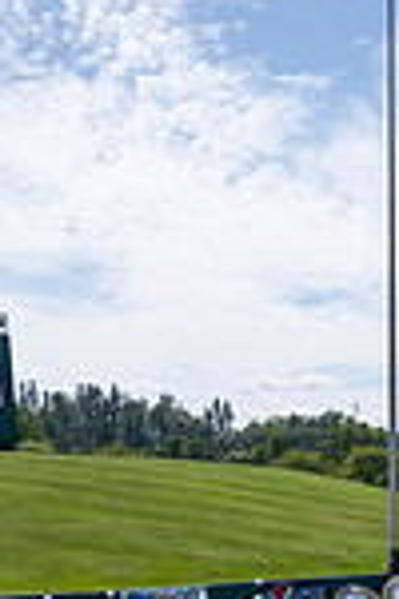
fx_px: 1197
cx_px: 403
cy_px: 847
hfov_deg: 18.4
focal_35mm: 72
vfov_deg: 23.6
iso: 200
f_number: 5
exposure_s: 1/1600
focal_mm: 24
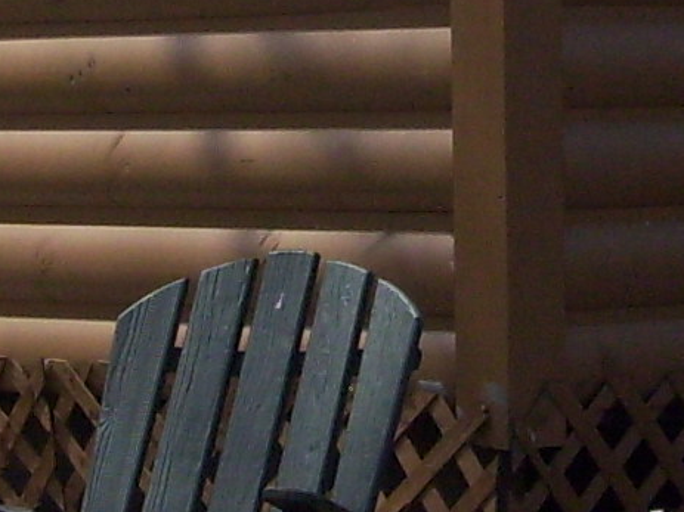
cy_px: -84
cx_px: 507
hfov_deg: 8.2
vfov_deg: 6.1
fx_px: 4781
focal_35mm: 242
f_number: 2.9
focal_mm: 5.7
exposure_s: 1/640
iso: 80
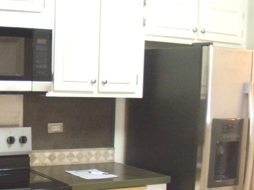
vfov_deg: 22.1
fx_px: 477
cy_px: 164
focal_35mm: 65
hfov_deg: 28.8
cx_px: 32
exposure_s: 1/10
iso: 400
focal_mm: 6.4
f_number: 3.6
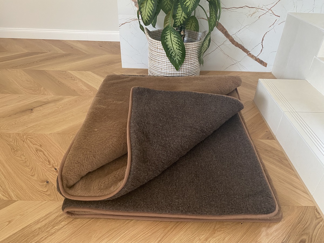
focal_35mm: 26
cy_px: 122
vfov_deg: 53.1
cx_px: 162
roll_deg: -2.3
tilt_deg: -32.9
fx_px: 243
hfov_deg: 67.3
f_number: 1.8
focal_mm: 4.25
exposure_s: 1/60
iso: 200
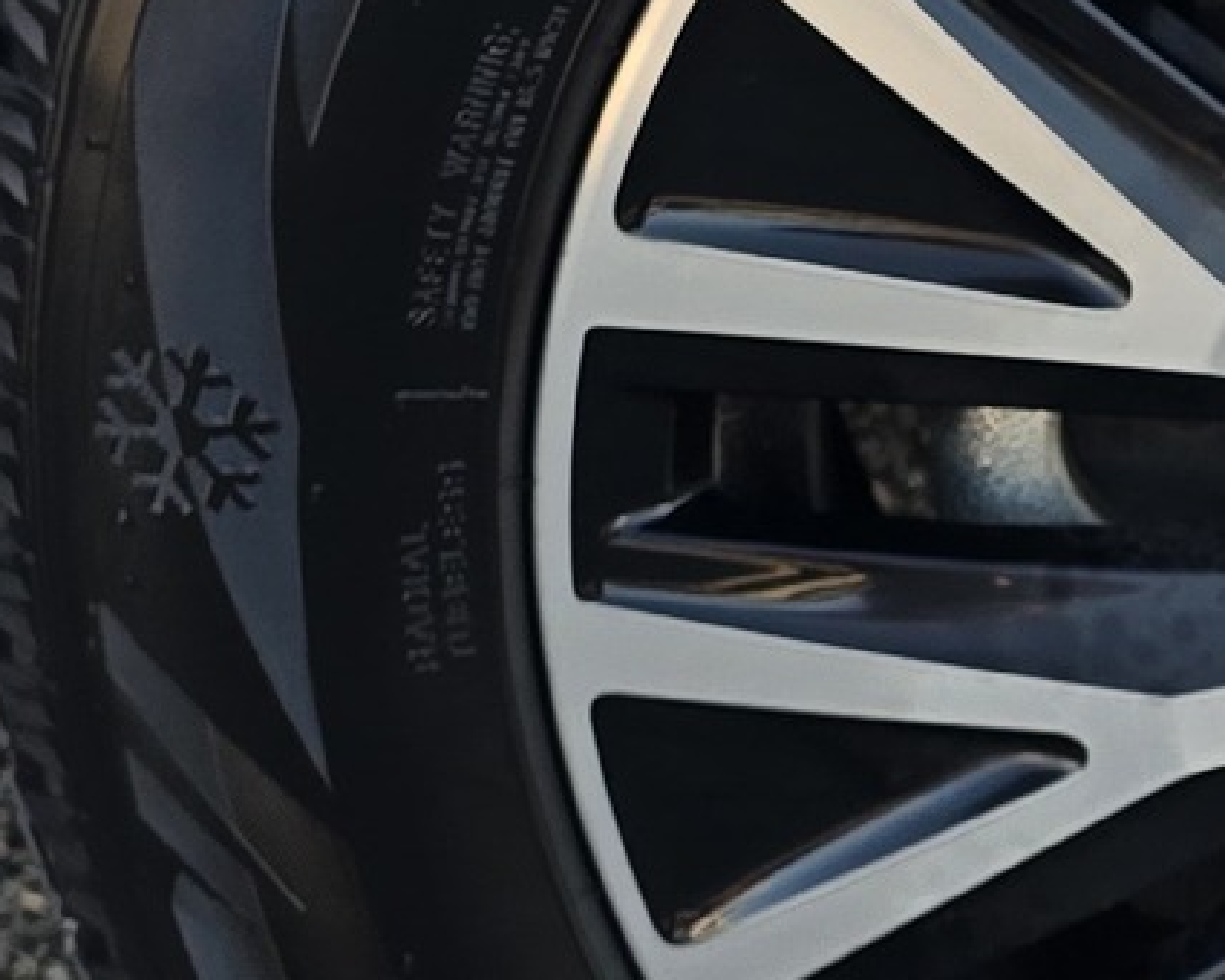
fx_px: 5511
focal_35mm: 152
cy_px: 519
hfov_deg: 12.5
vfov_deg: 10.2
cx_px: 1277
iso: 40
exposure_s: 1/180
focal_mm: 6.3
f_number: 1.7
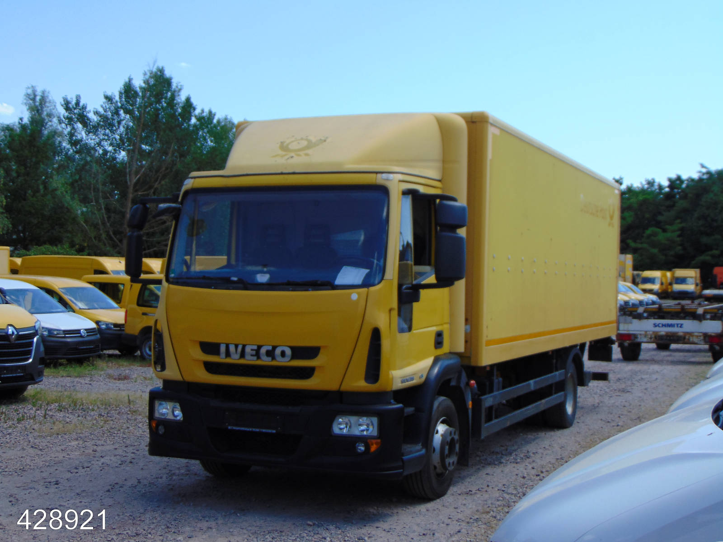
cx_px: 362
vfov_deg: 29.1
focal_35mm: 50
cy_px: 271
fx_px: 1044
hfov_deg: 38.2
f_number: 3.5
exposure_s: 1/500
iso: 80
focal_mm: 9
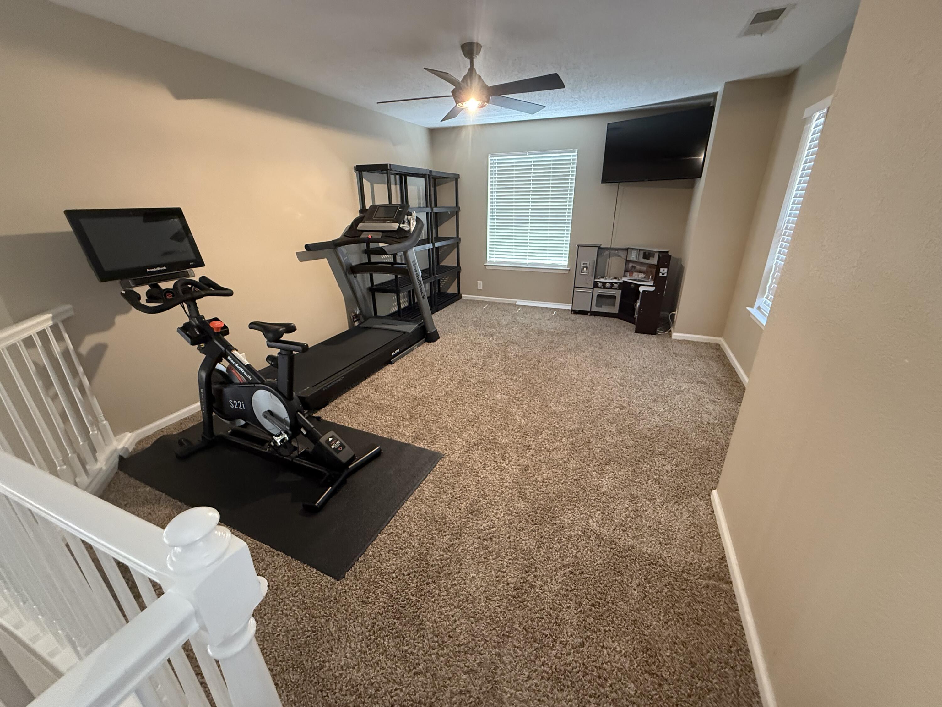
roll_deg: +0.5
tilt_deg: -20.3
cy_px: 354
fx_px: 381
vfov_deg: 85.7
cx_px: 471
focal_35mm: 14
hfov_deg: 102.1
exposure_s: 1/60
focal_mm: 2.22
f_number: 2.2
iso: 640
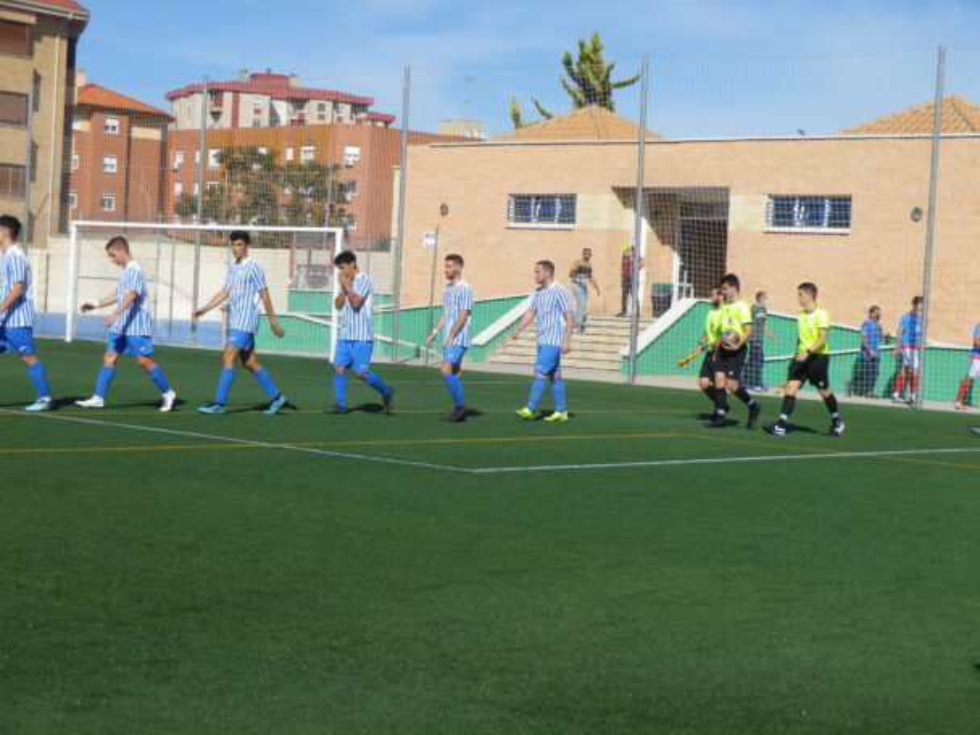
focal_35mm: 69
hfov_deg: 28.2
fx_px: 1953
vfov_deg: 21.3
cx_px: 490
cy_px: 368
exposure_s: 1/800
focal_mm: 12.3
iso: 80
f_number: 4.7
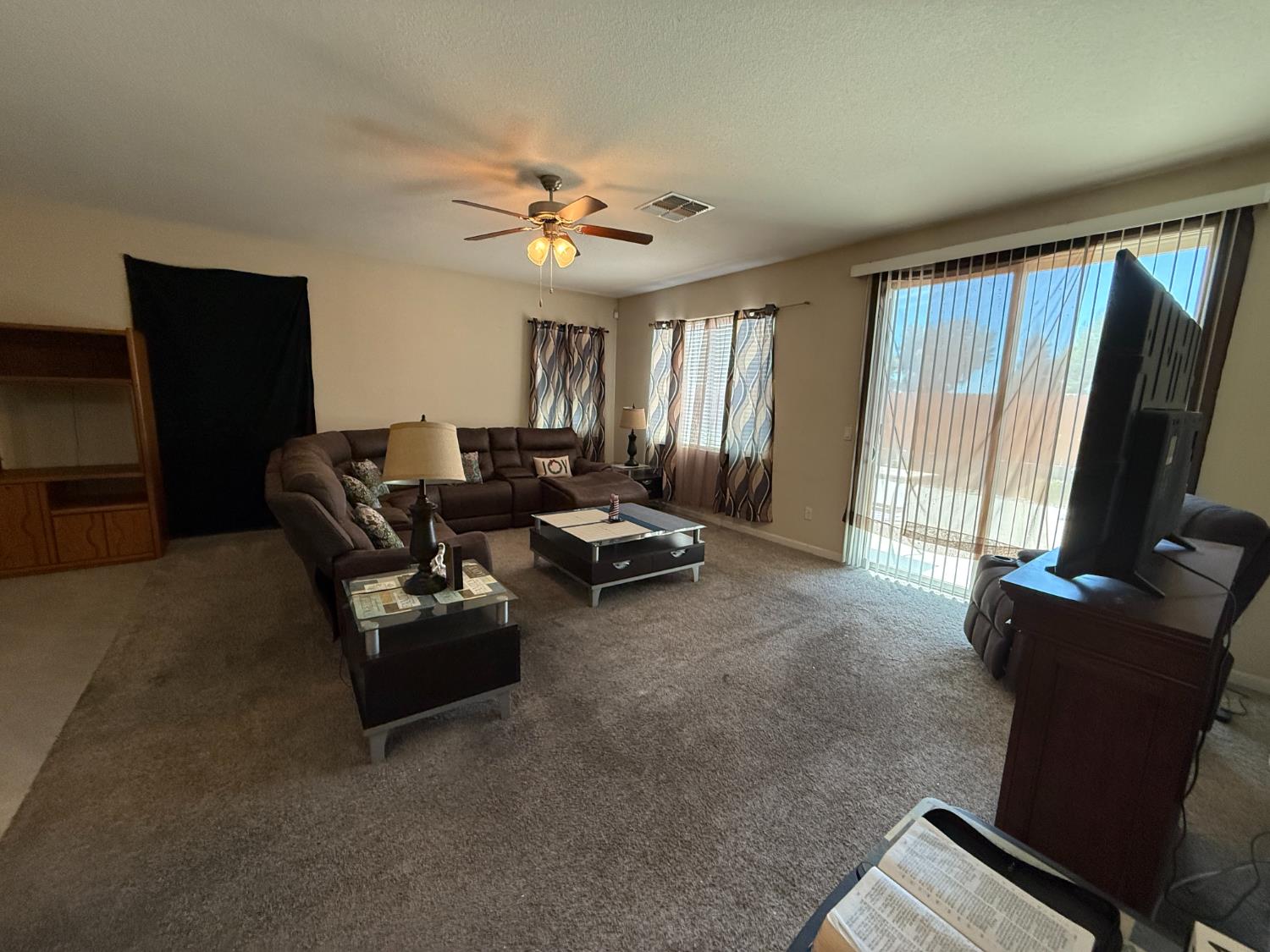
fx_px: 514
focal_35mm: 14
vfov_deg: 85.7
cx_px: 635
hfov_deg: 102.1
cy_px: 476
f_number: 2.2
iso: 500
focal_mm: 2.22
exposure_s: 1/120
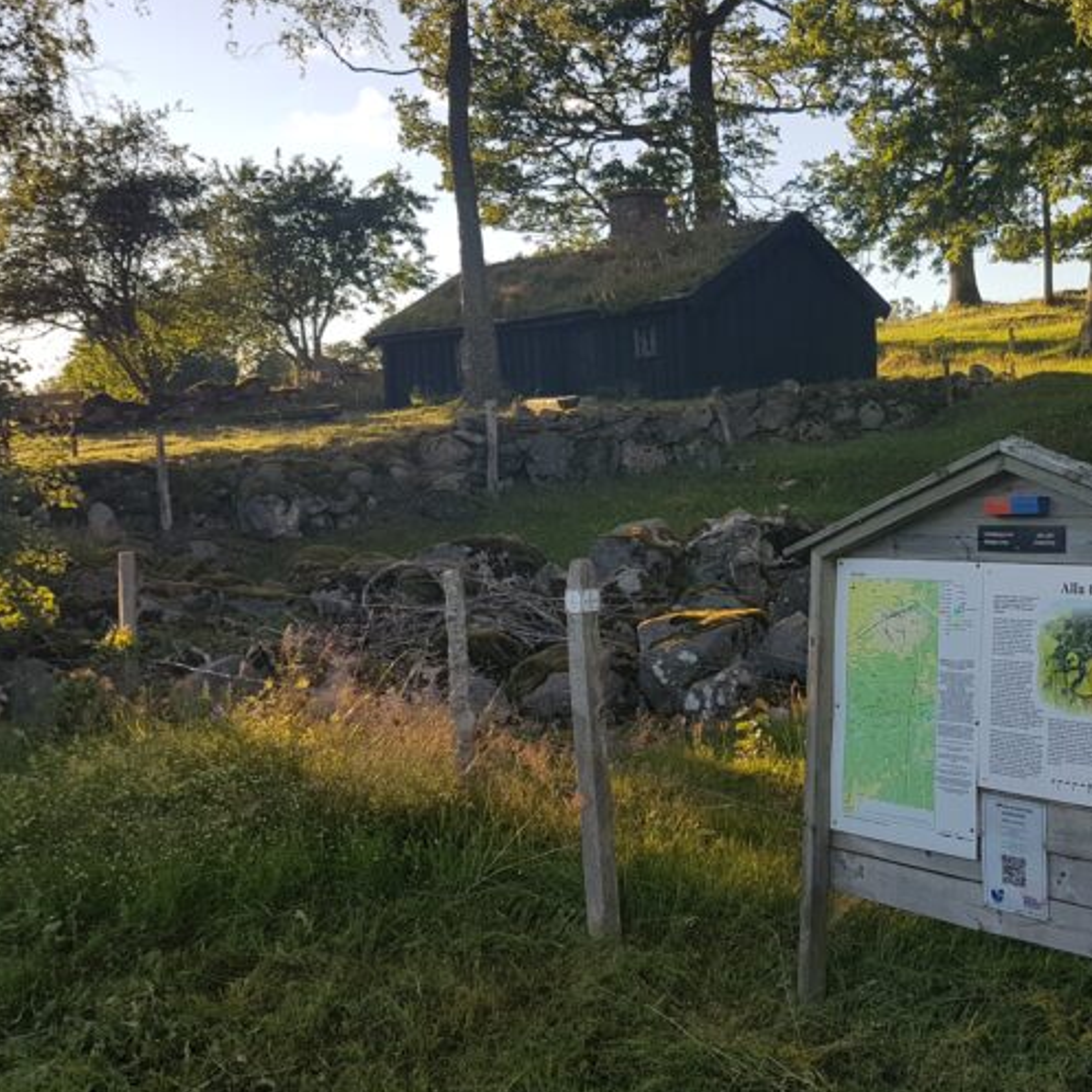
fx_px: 1321
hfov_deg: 43.0
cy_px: 468
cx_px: 861
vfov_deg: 44.8
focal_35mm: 37
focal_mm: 4.2
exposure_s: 1/826
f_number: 1.7
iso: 40
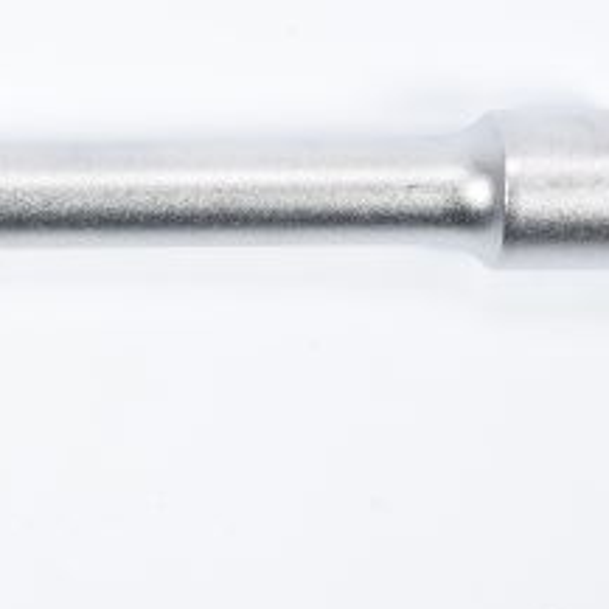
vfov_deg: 10.8
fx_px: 3205
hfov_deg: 10.7
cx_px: -29
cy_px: 196
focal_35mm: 161
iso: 250
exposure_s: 1/125
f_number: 14
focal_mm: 50
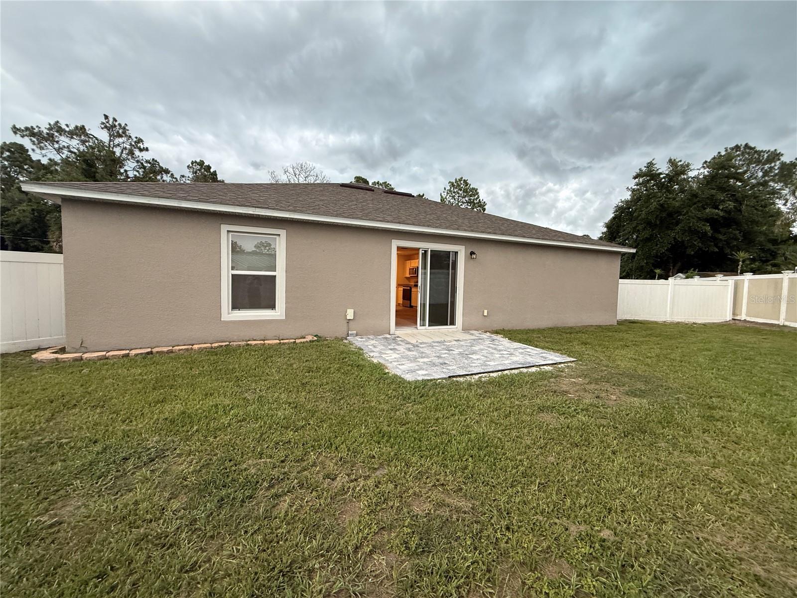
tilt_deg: -1.3
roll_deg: -1.6
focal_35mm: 14
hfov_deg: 102.1
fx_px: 322
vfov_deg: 85.7
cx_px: 398
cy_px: 299
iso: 200
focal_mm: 2.22
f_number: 2.2
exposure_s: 1/120
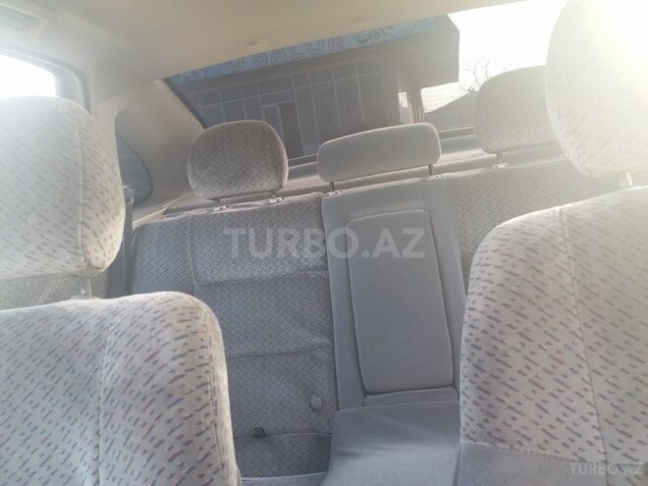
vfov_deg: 49.7
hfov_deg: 63.4
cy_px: 243
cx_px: 324
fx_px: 524
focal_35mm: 28
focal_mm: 3.7
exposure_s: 1/33
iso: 64
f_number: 1.9
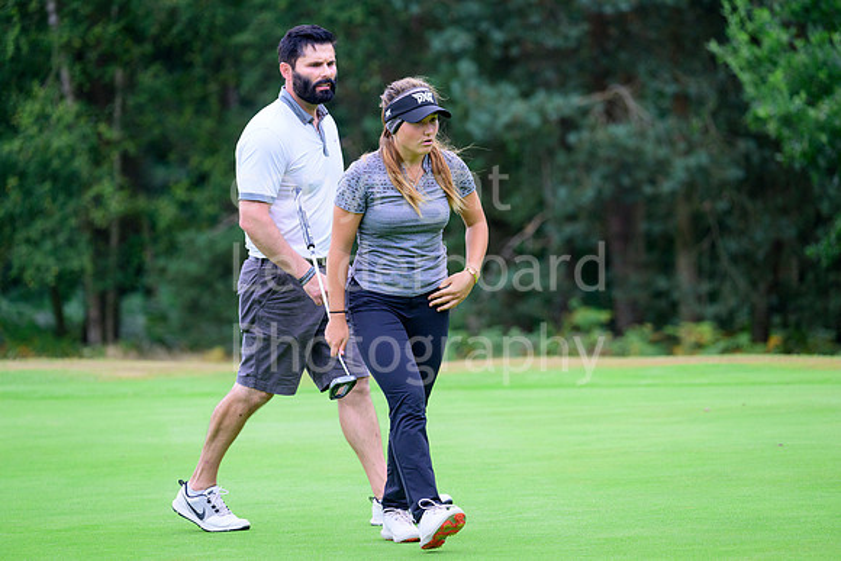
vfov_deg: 5.7
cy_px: 280
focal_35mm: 240
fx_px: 5608
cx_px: 420
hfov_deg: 8.6
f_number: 5.6
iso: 1250
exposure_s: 1/1250
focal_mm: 240
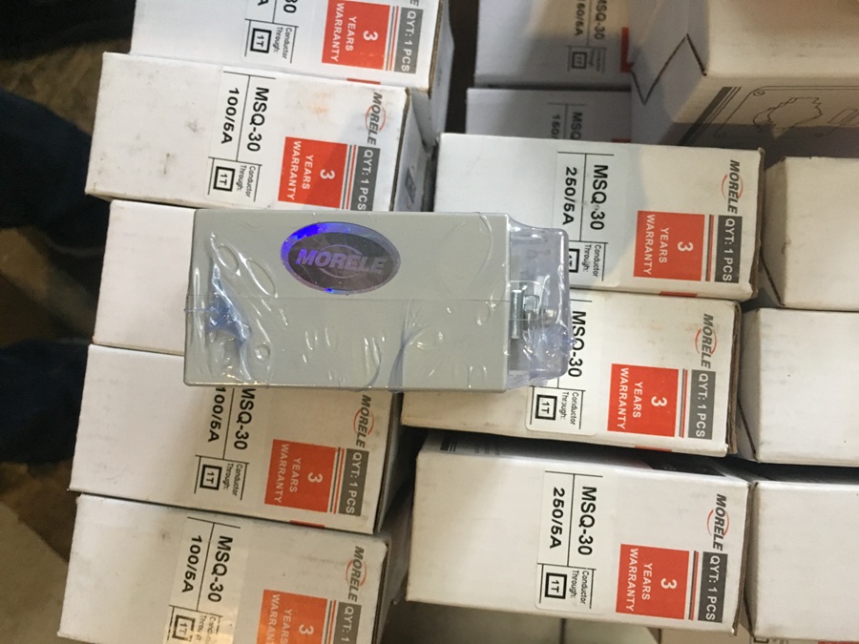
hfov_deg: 61.7
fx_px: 720
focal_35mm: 29
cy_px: 322
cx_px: 430
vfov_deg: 48.2
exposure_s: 1/17
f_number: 2.2
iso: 200
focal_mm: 4.15
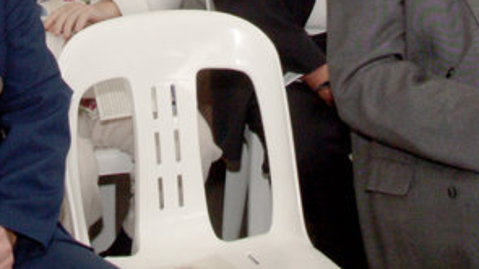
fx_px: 1626
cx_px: 377
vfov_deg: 8.9
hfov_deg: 16.6
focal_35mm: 128
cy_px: -271
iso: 400
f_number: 6.7
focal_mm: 24
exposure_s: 1/90
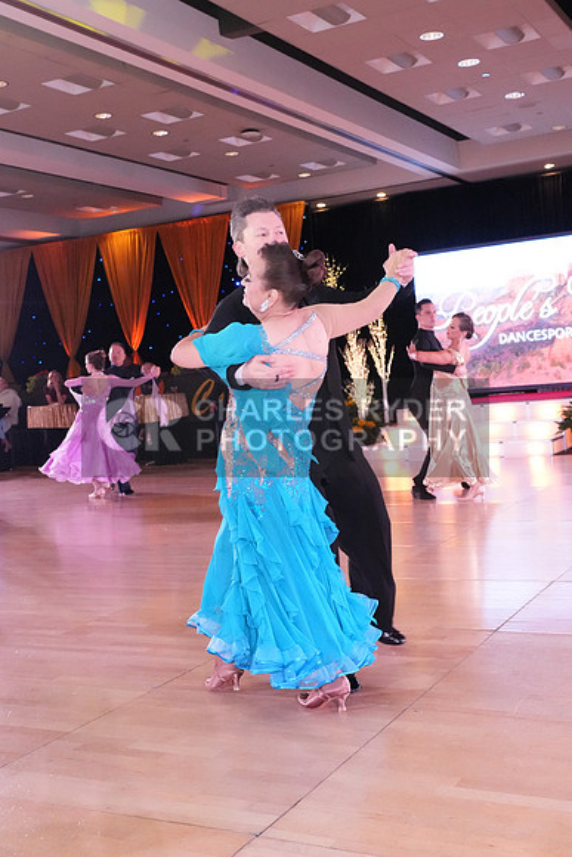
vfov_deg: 48.4
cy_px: 428
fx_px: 953
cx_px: 286
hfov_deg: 33.4
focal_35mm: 40
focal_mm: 27
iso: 8000
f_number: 7.1
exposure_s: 1/320
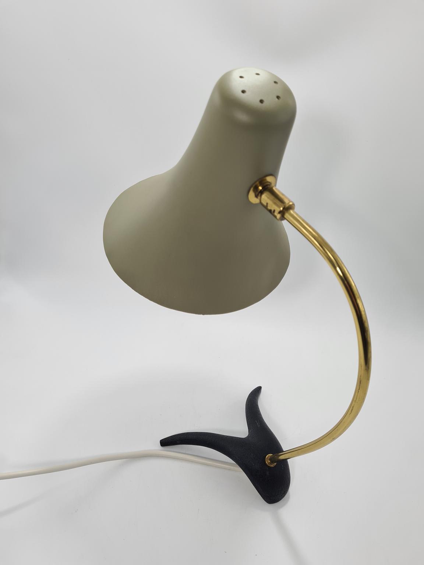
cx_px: 212
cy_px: 282
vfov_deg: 67.3
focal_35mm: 26
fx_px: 425
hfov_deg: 53.1
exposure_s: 1/267
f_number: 1.8
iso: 50
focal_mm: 5.4
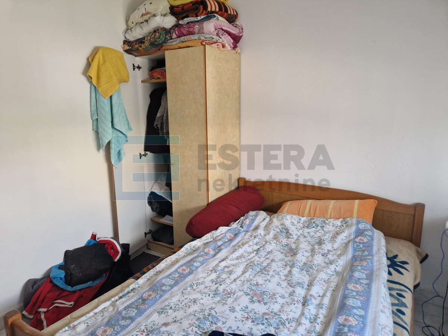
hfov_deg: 73.9
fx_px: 298
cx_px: 224
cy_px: 168
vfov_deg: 58.9
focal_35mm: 23
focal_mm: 5.4
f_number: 1.8
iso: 320
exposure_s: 1/100
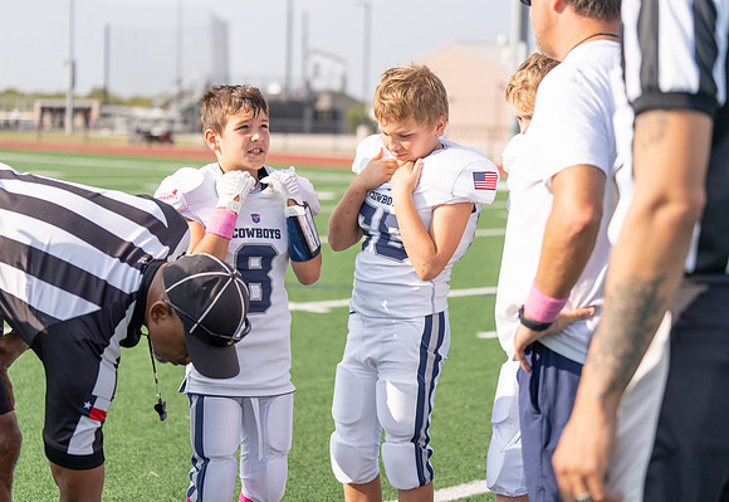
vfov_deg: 19.5
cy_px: 251
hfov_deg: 28.0
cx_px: 364
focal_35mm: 71
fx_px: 1462
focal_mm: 70
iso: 100
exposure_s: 1/1600
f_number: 2.8
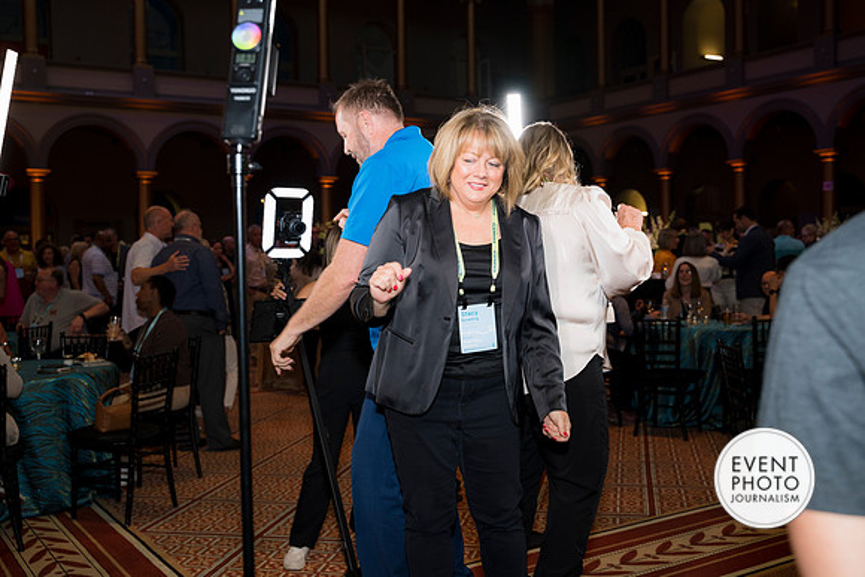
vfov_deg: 35.2
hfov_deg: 50.9
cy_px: 288
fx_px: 910
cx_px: 432
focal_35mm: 38
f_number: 4
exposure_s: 1/100
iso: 800
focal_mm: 37
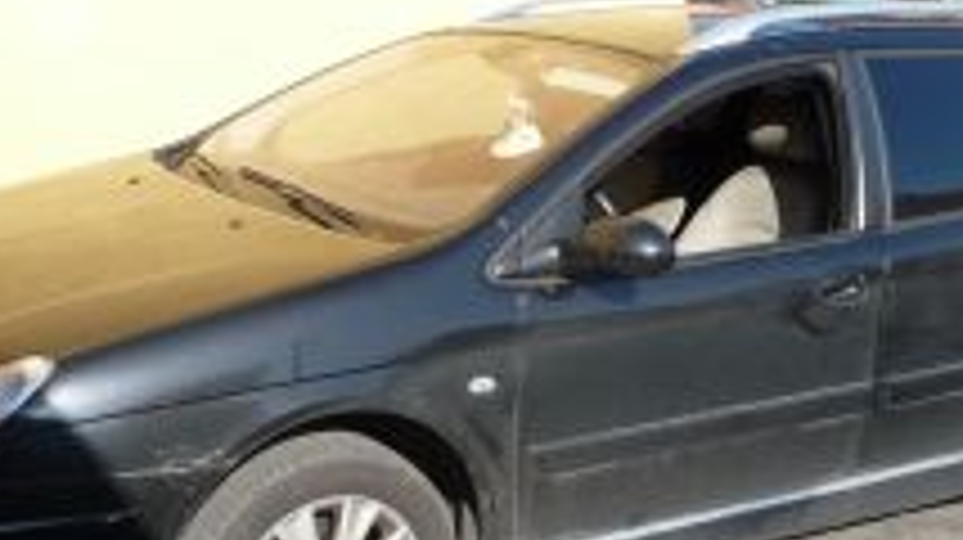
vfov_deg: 21.0
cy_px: 230
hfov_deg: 36.6
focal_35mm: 57
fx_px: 1454
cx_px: 504
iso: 200
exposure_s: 1/1300
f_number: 3.3
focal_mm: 4.7
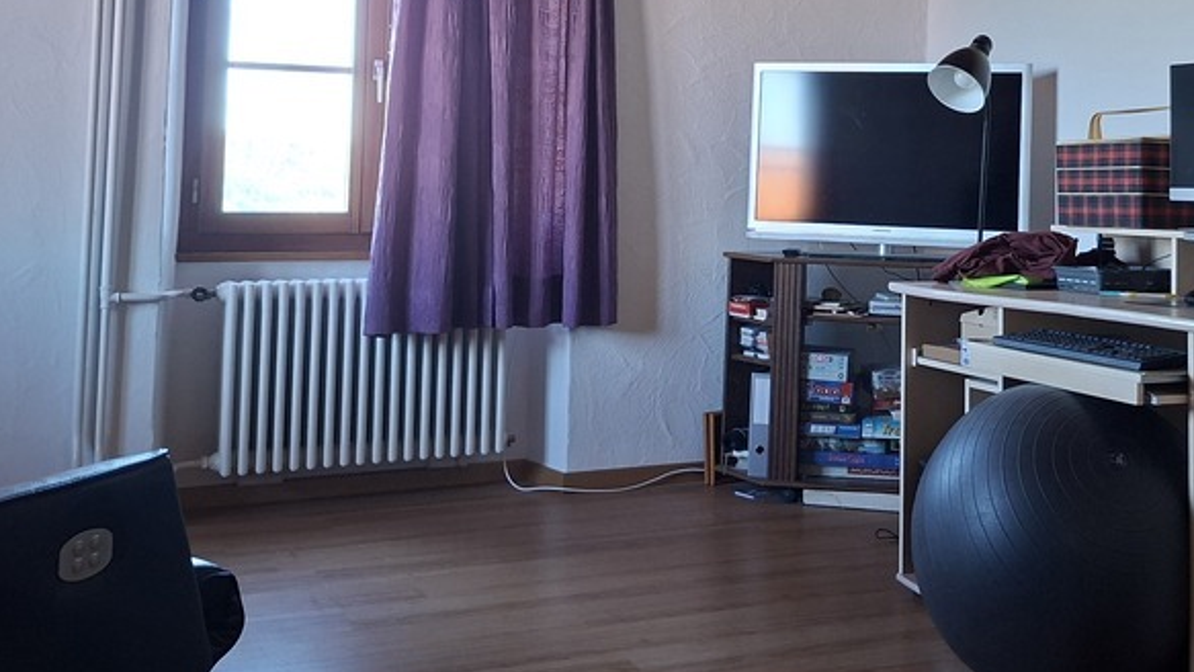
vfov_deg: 26.9
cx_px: 809
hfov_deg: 46.5
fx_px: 1361
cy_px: 84
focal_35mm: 43
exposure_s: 1/60
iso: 250
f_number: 1.8
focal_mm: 5.54
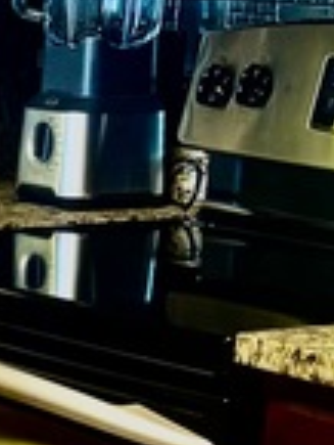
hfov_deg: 7.1
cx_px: -573
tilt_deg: -12.3
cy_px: 473
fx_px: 2479
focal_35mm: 193
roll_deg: -0.7
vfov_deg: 10.1
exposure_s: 1/60
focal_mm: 5.96
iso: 320
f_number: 1.6
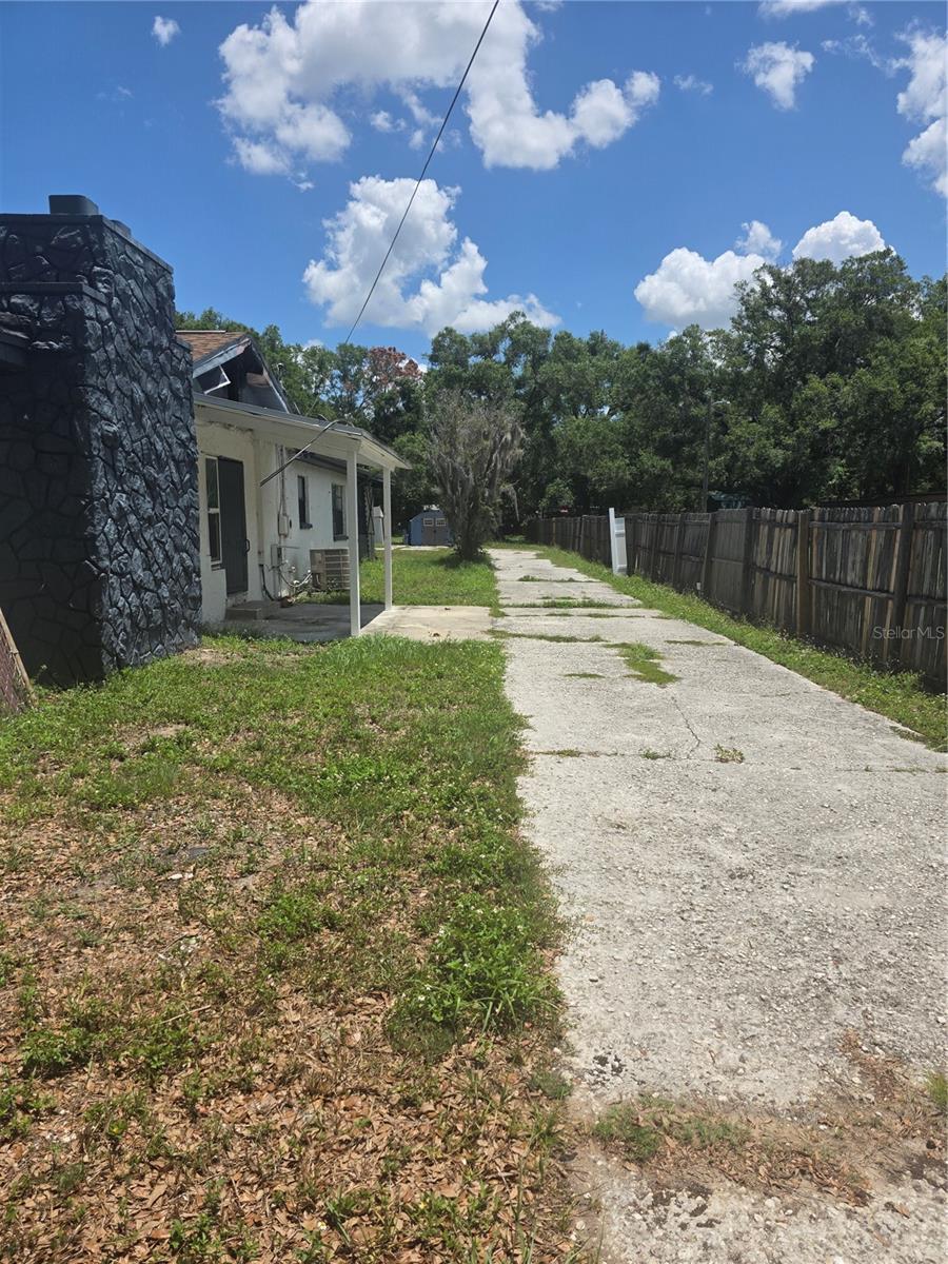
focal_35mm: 23
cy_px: 632
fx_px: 840
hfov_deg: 58.9
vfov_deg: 73.9
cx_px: 474
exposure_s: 1/7626
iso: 80
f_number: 1.7
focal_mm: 6.3
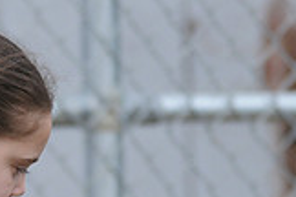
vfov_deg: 1.3
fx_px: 8805
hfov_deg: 1.9
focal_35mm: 1071
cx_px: -95
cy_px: 276
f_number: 4
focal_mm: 200
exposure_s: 1/1600
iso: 400
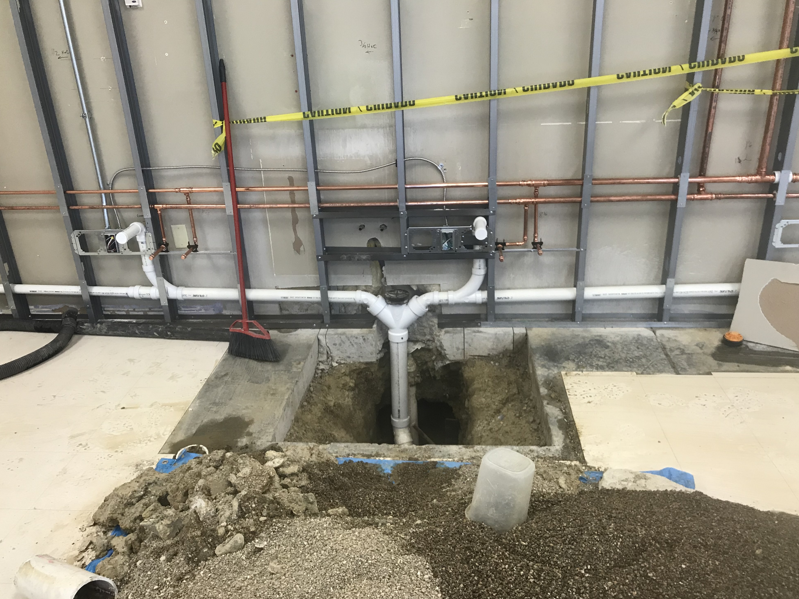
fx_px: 669
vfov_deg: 48.2
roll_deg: +2.2
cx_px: 397
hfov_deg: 61.7
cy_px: 309
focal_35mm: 29
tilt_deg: -24.5
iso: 25
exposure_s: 1/30
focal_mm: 3.99
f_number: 1.8
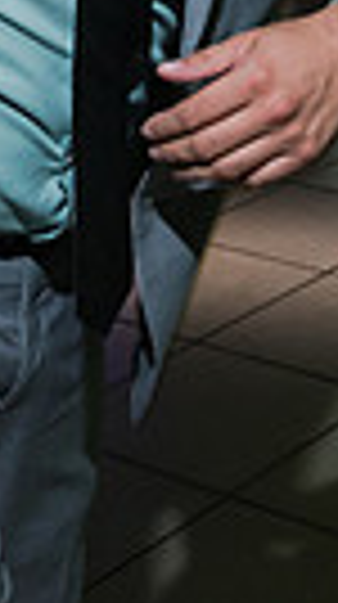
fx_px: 1743
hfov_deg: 11.0
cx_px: 352
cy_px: -259
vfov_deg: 17.9
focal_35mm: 109
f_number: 4.5
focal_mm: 24
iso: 1600
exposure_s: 1/125
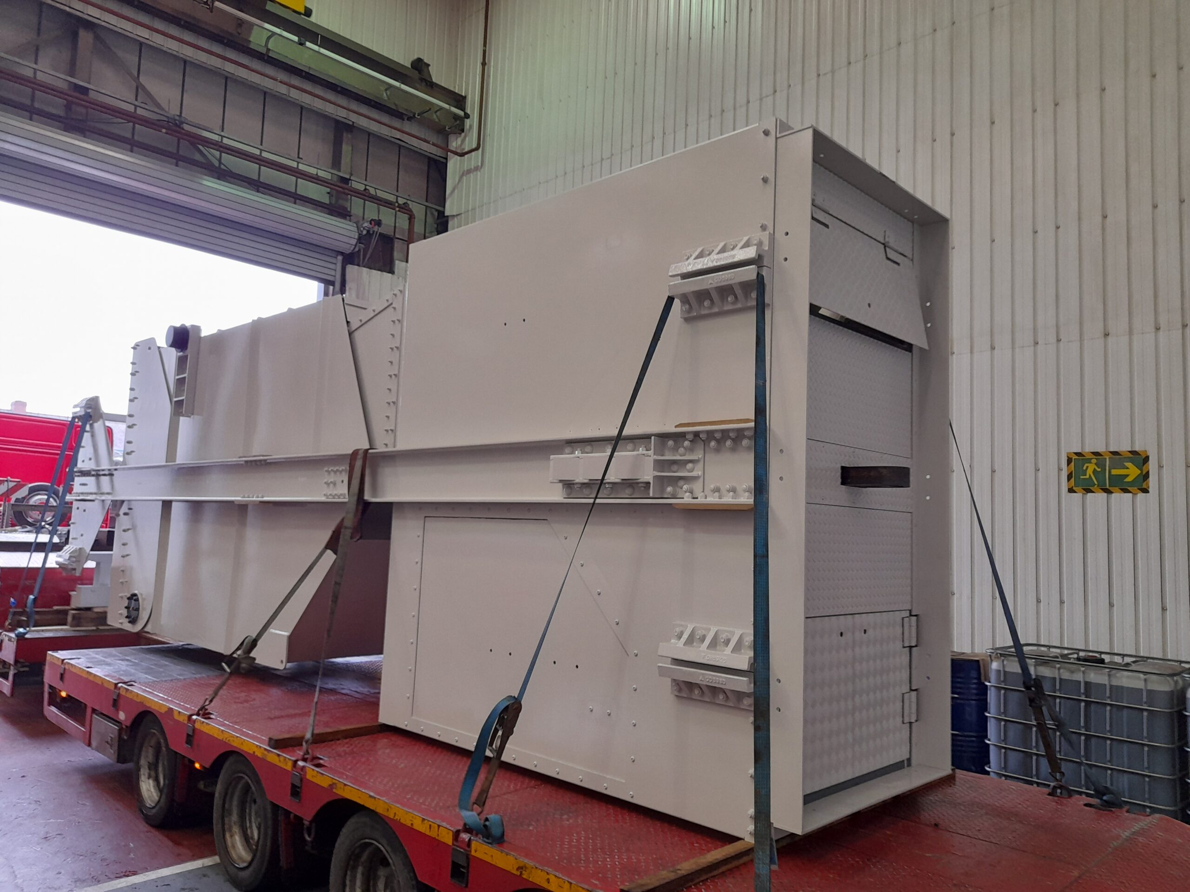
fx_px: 859
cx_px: 595
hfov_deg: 69.4
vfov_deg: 54.9
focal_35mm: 25
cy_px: 446
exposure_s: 1/50
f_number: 2
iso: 200
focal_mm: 4.6
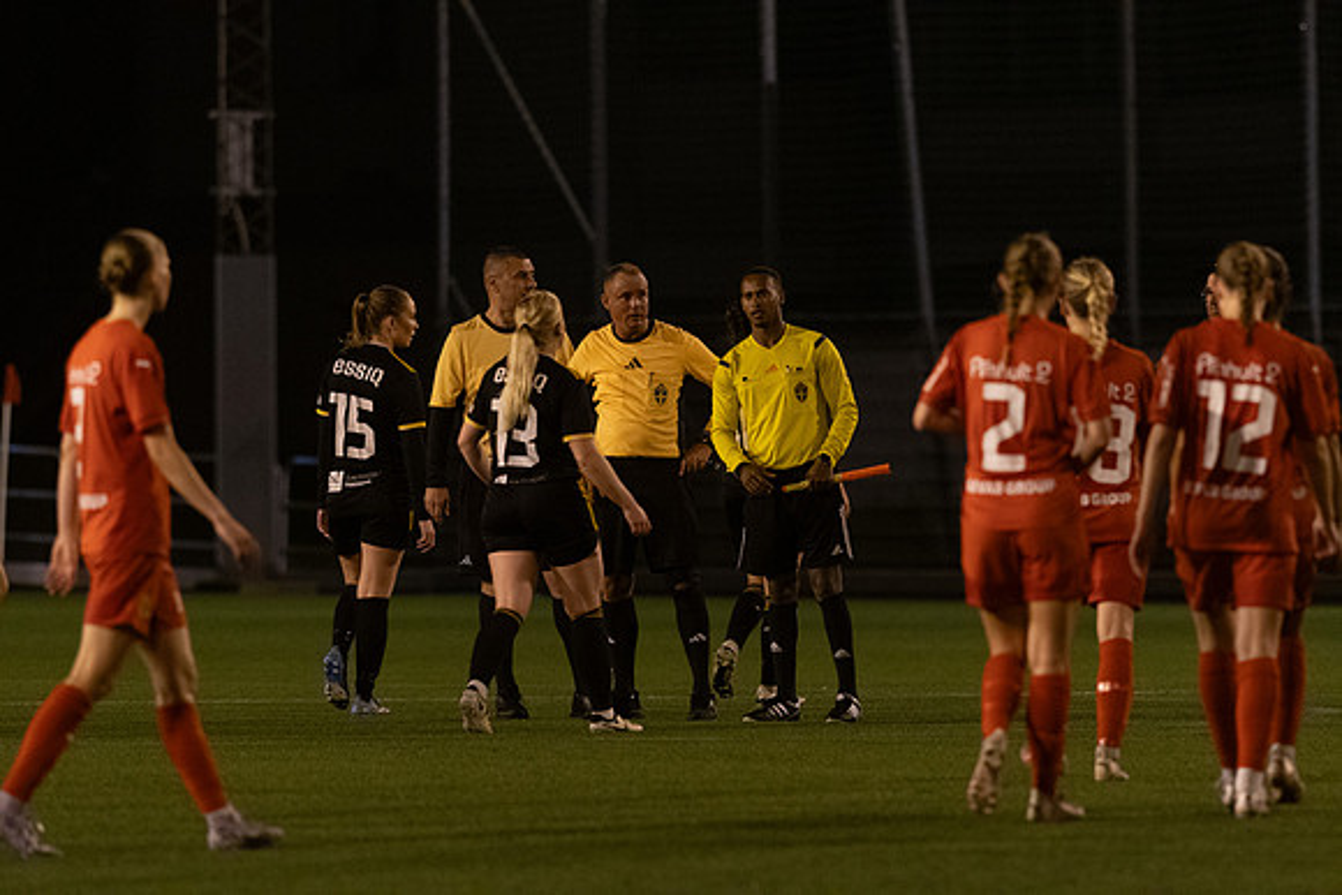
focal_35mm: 450
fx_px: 16778
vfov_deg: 3.1
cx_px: 671
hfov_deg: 4.6
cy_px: 448
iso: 3600
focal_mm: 300
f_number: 3.5
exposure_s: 1/250
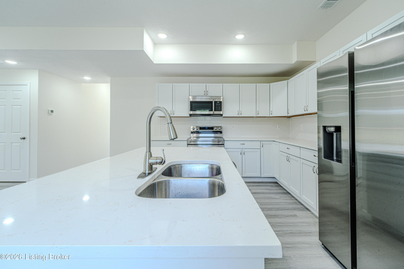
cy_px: 134
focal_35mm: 14
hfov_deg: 104.3
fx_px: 157
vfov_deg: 81.2
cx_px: 202
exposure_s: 1/125
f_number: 11
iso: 160
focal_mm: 14
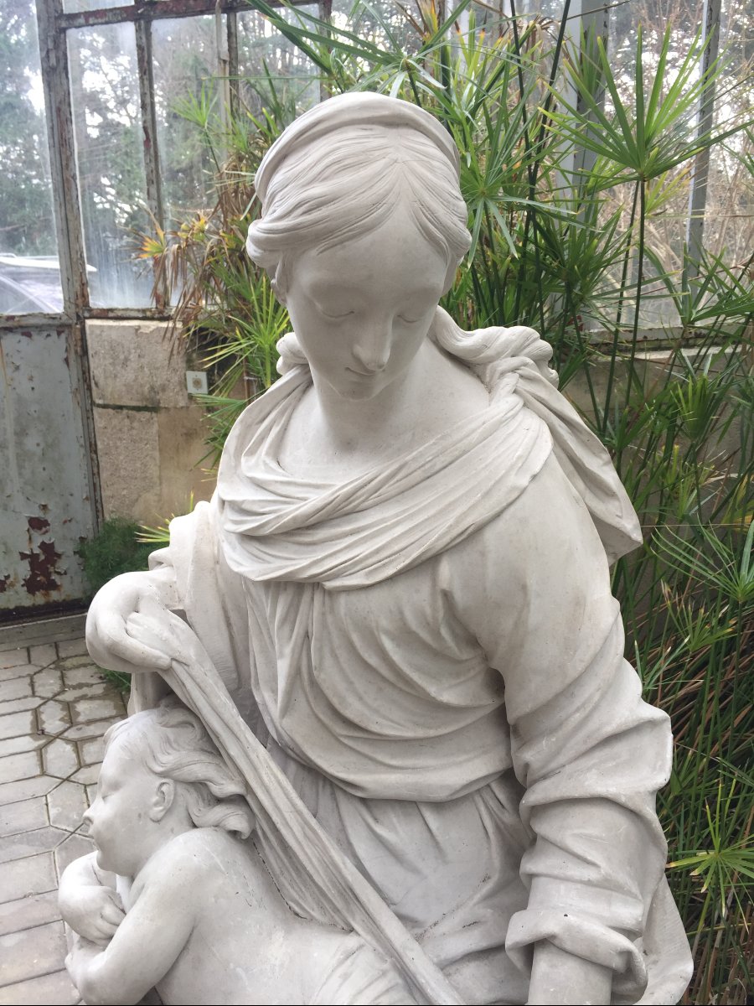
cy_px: 503
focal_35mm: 29
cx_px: 377
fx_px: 842
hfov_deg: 48.2
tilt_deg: -15.9
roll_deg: +0.8
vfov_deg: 61.7
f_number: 2.2
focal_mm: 4.15
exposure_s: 1/50
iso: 32
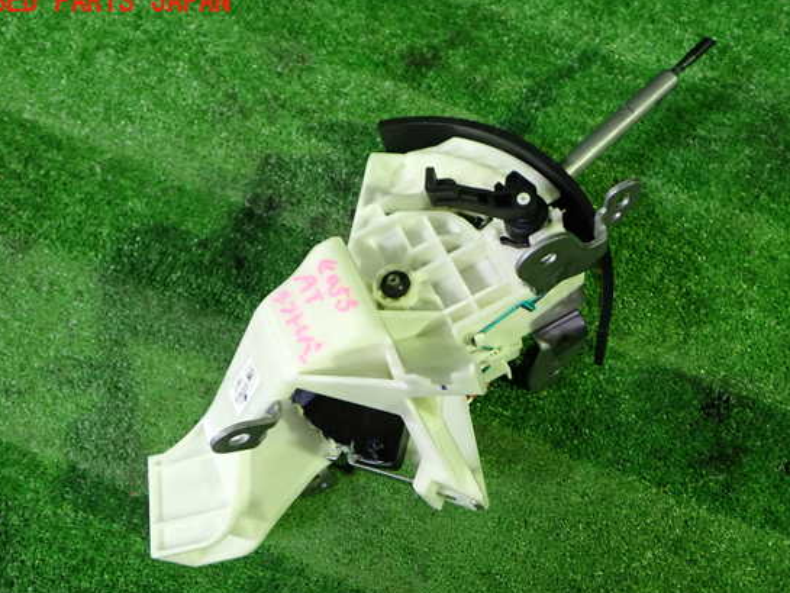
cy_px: 310
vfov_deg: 42.9
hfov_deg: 55.3
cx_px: 402
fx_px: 753
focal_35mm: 33
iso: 320
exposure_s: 1/30
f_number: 2.3
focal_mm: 5.4
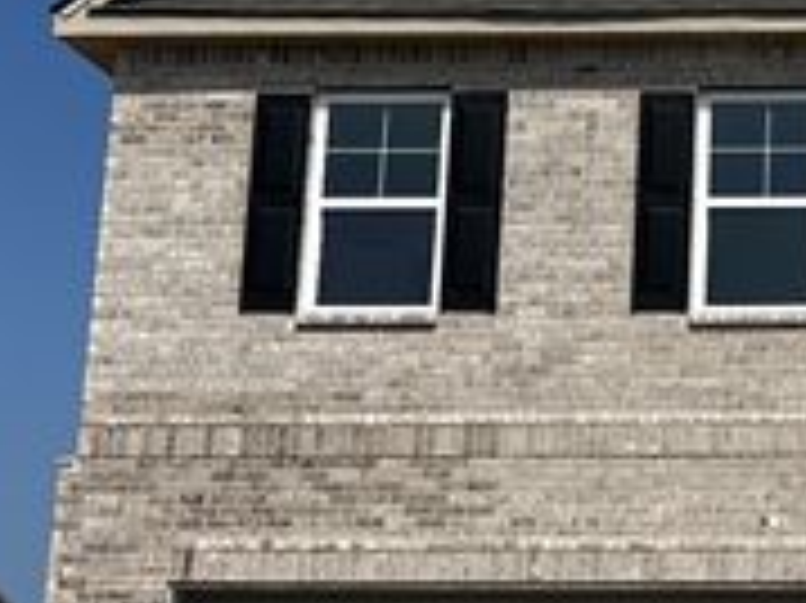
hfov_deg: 20.0
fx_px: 2164
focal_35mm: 93
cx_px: 932
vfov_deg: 15.9
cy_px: 279
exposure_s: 1/8696
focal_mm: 5.7
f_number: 1.5
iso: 50
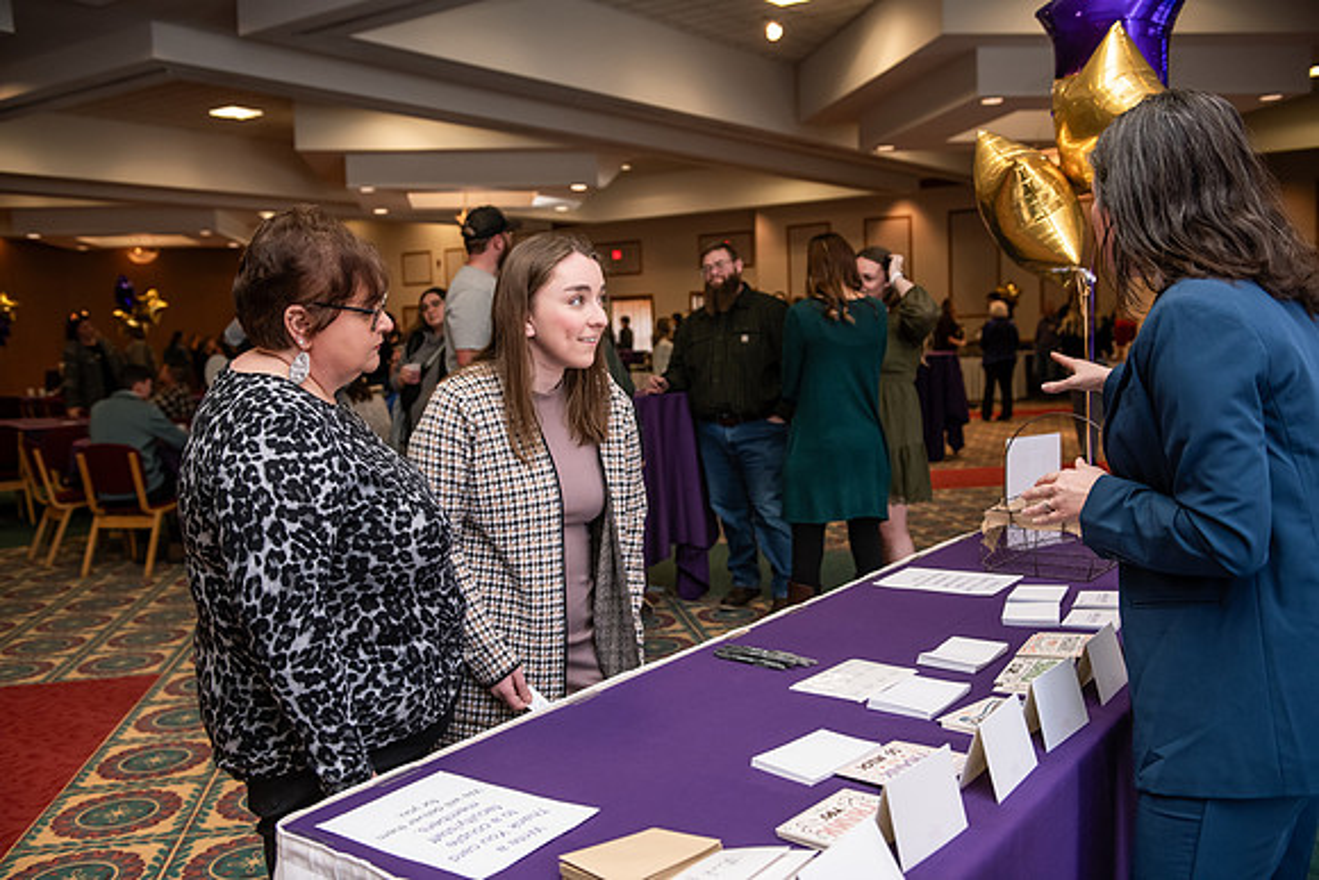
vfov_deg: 38.9
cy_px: 440
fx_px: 1246
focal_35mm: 34
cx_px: 660
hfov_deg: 55.8
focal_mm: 34
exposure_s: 1/200
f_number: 3.5
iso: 1250
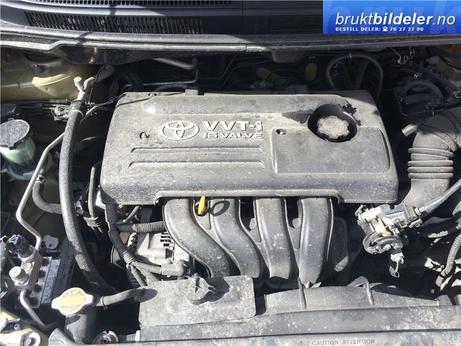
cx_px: 230
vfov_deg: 48.2
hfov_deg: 61.7
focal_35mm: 29
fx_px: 386
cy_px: 173
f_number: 2.2
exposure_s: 1/892
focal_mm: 4.15
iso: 32
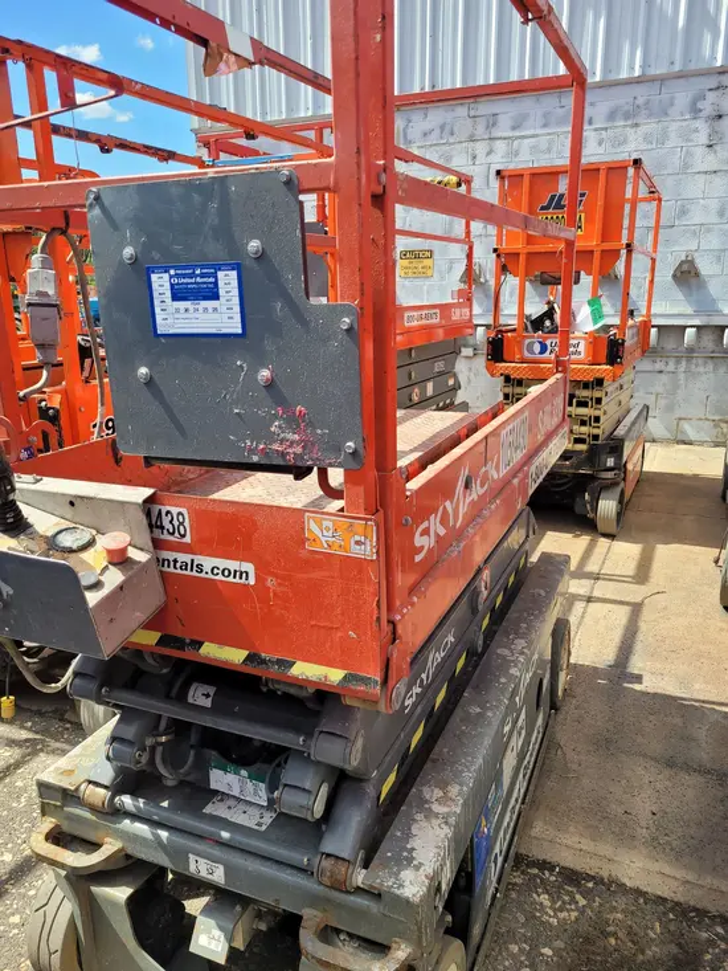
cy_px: 486
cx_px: 364
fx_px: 729
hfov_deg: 53.1
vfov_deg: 67.3
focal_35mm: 26
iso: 40
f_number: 1.8
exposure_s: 1/1160
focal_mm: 5.4
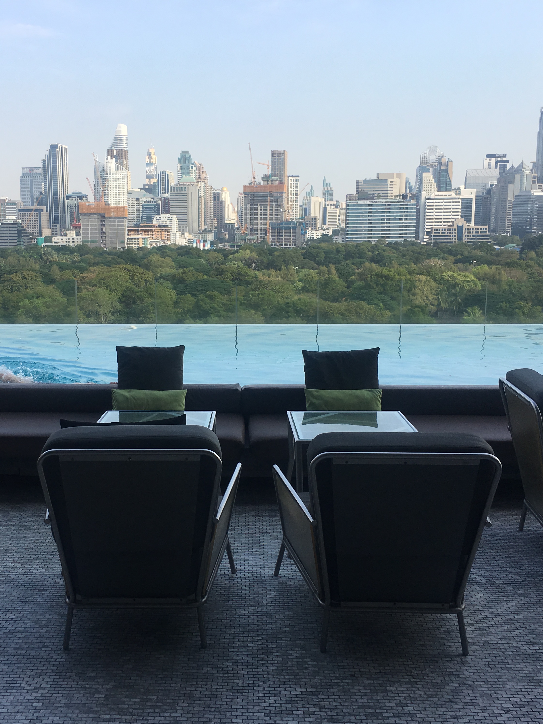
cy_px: 362
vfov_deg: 47.9
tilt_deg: -8.9
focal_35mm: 39
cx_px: 205
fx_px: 816
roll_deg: +0.4
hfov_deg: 36.6
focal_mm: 4.15
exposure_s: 1/810
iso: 25
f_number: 2.2
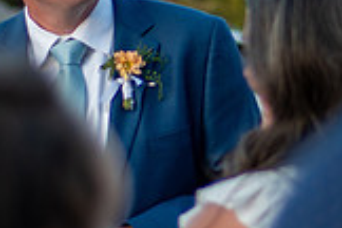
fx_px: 2546
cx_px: 281
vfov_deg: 5.1
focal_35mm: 268
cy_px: 162
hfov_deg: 7.7
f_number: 1.8
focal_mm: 50
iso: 200
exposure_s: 1/80
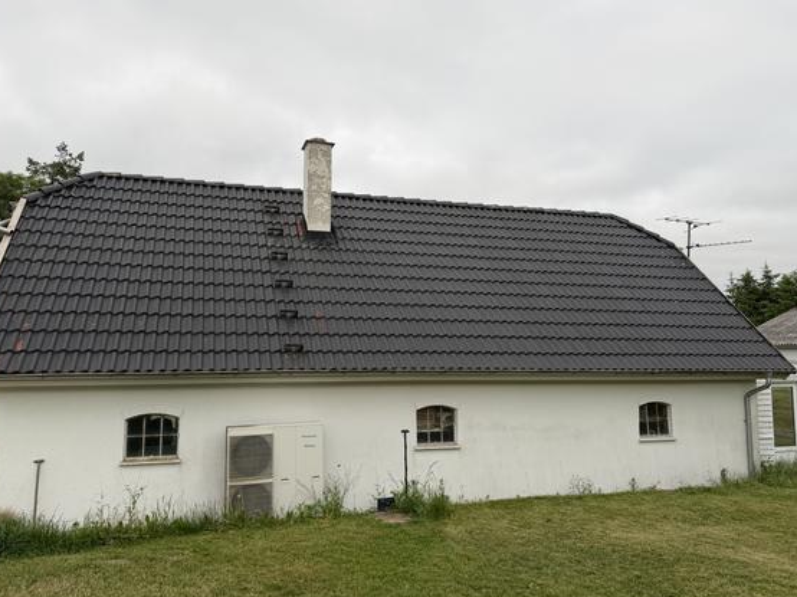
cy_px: 289
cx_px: 370
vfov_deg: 53.0
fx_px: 598
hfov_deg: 67.2
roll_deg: -0.7
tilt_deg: +5.4
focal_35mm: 26
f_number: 1.78
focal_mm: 6.76
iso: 125
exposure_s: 1/121
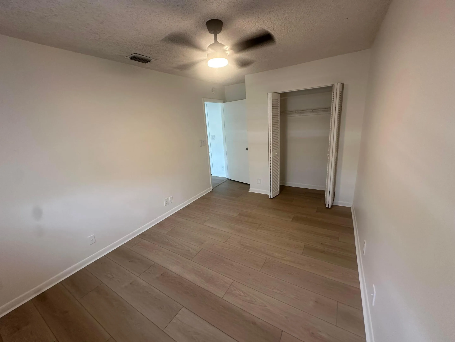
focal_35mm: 14
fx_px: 184
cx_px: 228
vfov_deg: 85.7
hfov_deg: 102.1
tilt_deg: -15.2
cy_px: 171
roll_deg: +3.9
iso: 125
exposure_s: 1/63
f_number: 2.2
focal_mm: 2.22
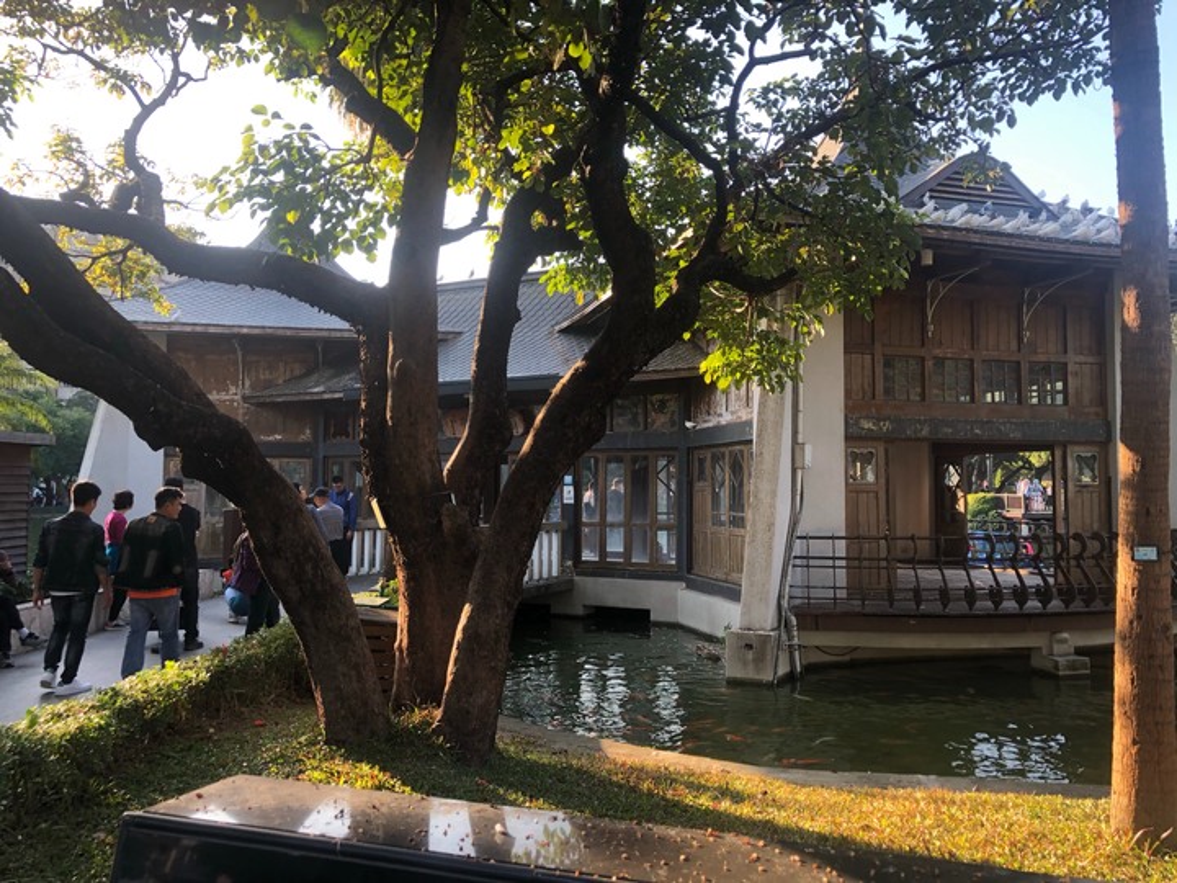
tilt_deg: +3.0
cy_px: 442
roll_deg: +0.0
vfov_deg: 49.7
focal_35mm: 28
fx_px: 952
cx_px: 588
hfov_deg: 63.4
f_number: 1.8
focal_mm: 4
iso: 25
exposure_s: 1/120
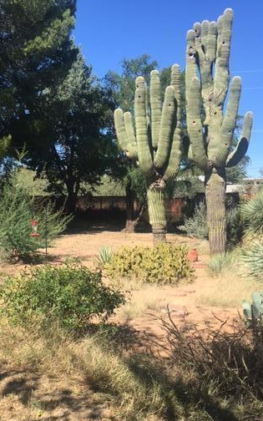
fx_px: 447
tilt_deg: -4.4
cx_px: 95
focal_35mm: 39
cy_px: 241
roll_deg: +1.3
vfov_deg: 50.2
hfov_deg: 32.6
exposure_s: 1/962
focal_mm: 4.15
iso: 25
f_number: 2.2
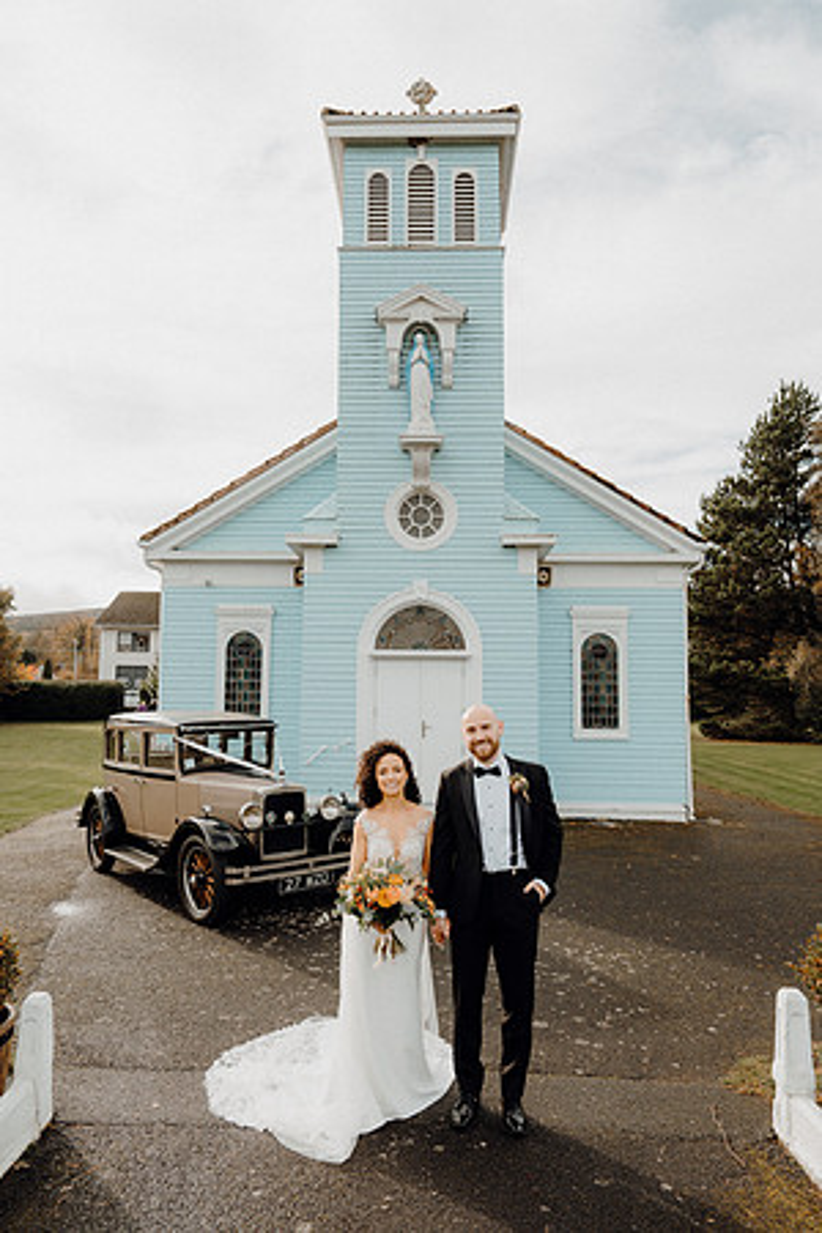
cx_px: 411
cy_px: 616
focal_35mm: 24
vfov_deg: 73.7
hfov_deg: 53.1
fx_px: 822
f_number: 3.5
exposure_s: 1/500
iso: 125
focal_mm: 24
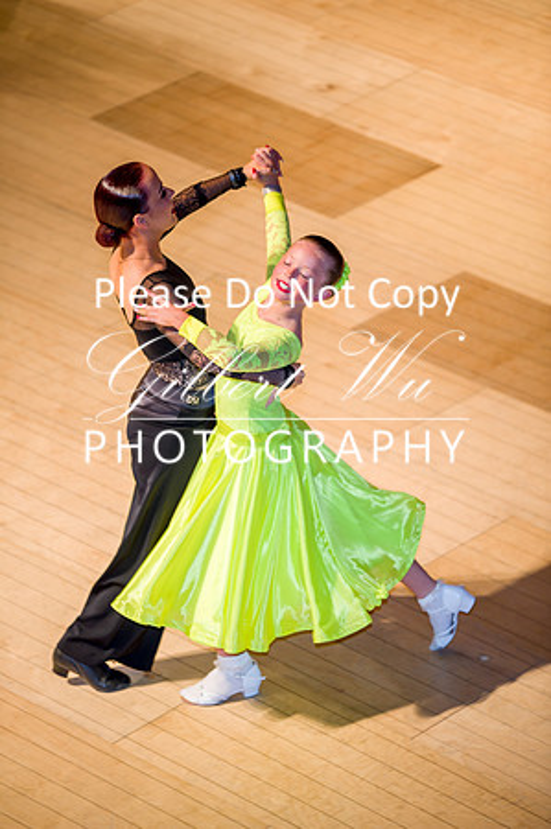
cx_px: 276
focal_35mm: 200
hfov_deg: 6.9
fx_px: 4602
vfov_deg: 10.3
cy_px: 414
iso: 500
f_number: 2.8
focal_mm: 200
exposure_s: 1/250
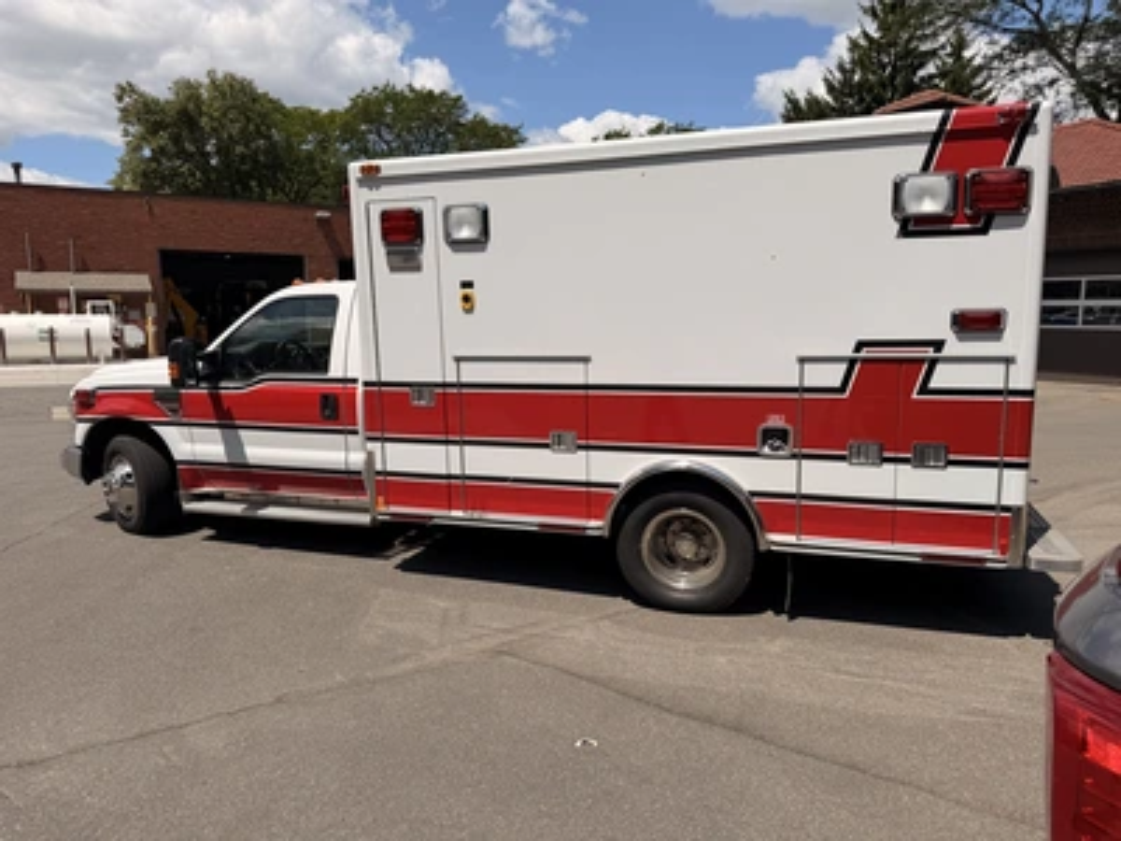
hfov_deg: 71.6
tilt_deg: -7.7
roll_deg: +0.3
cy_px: 420
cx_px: 560
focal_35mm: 24
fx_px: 777
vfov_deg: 56.8
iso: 80
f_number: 1.78
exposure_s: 1/7353
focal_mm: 6.76
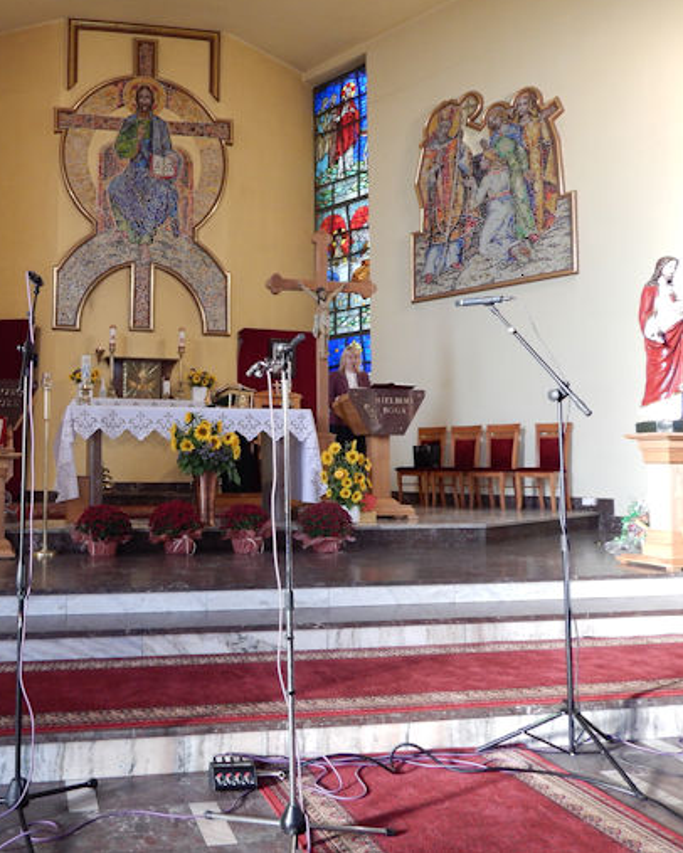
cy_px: 416
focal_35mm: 31
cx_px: 160
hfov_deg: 45.3
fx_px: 783
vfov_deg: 57.2
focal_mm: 4
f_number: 3
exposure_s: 1/30
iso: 180
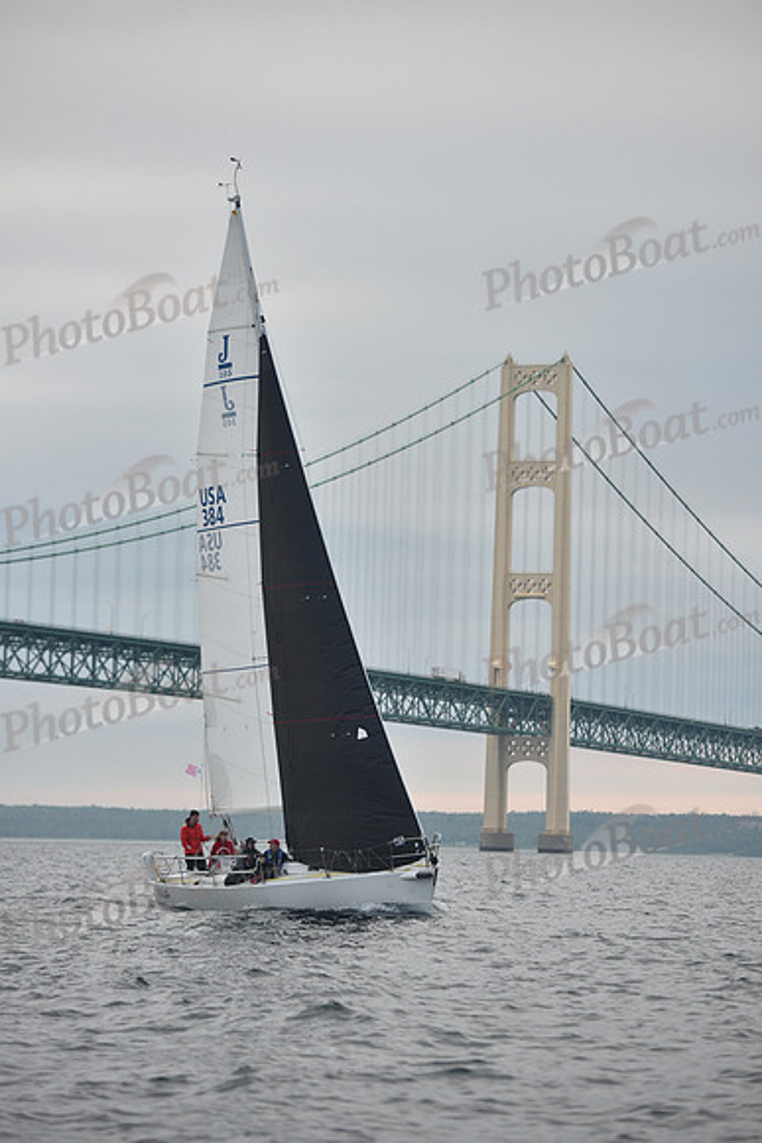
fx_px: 4442
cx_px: 381
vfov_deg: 14.7
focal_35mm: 140
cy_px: 572
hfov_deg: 9.8
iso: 640
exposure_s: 1/640
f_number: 3.5
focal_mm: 140
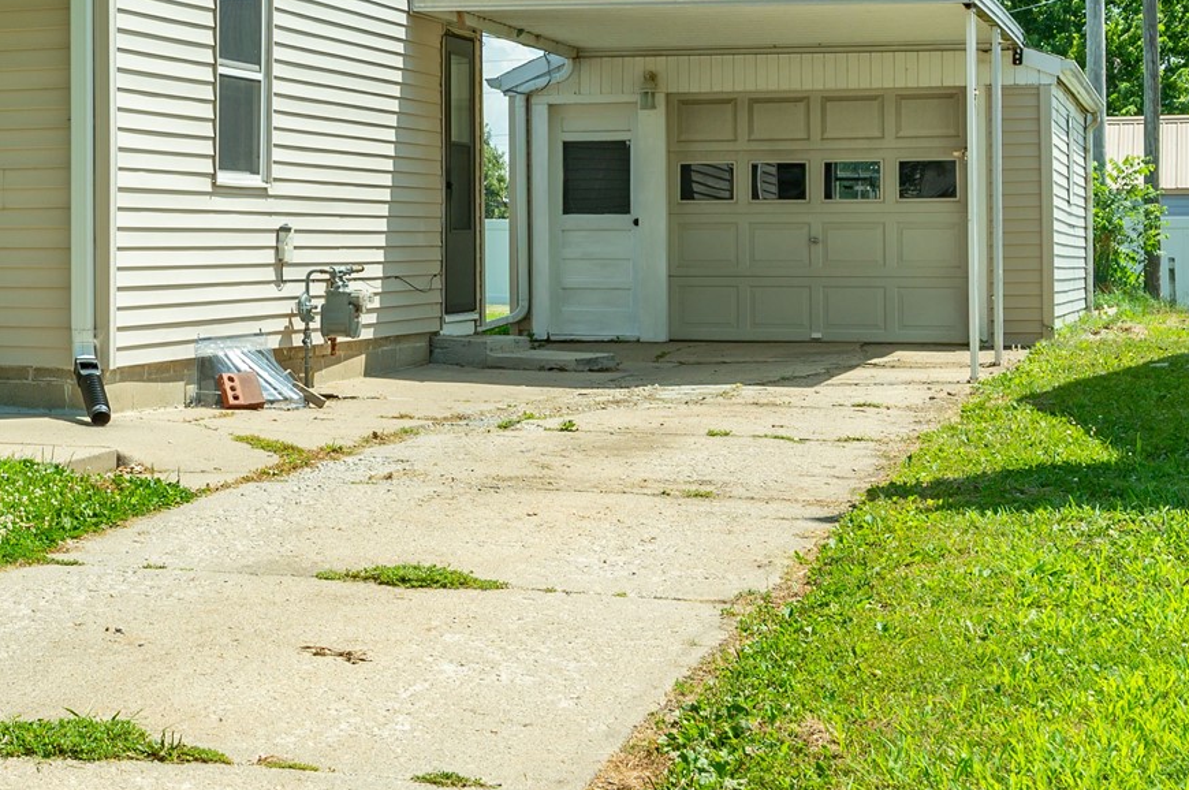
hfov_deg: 25.4
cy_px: 164
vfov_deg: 18.0
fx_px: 2474
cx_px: -68
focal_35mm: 75
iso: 250
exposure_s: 1/500
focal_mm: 30
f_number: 9
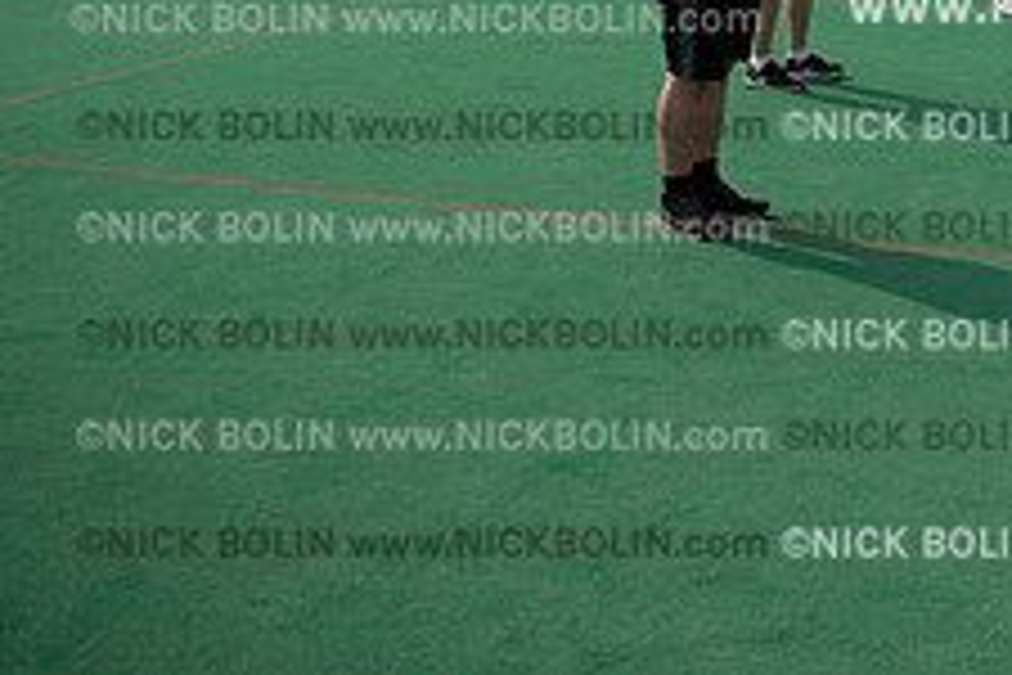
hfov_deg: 29.1
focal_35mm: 62
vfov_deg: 20.2
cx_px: 1124
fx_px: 1743
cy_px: -187
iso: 125
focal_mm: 24
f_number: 3.5
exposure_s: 1/1600
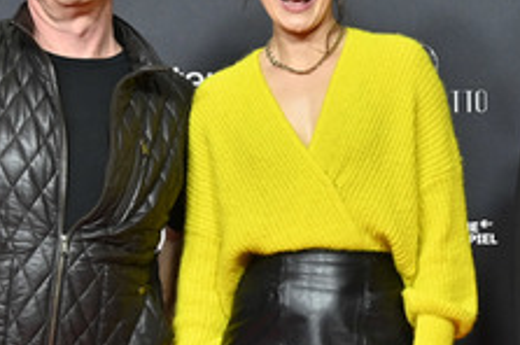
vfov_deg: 17.7
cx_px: 344
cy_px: 182
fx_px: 1111
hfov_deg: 26.2
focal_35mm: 77
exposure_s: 1/200
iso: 1250
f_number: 5
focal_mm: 38
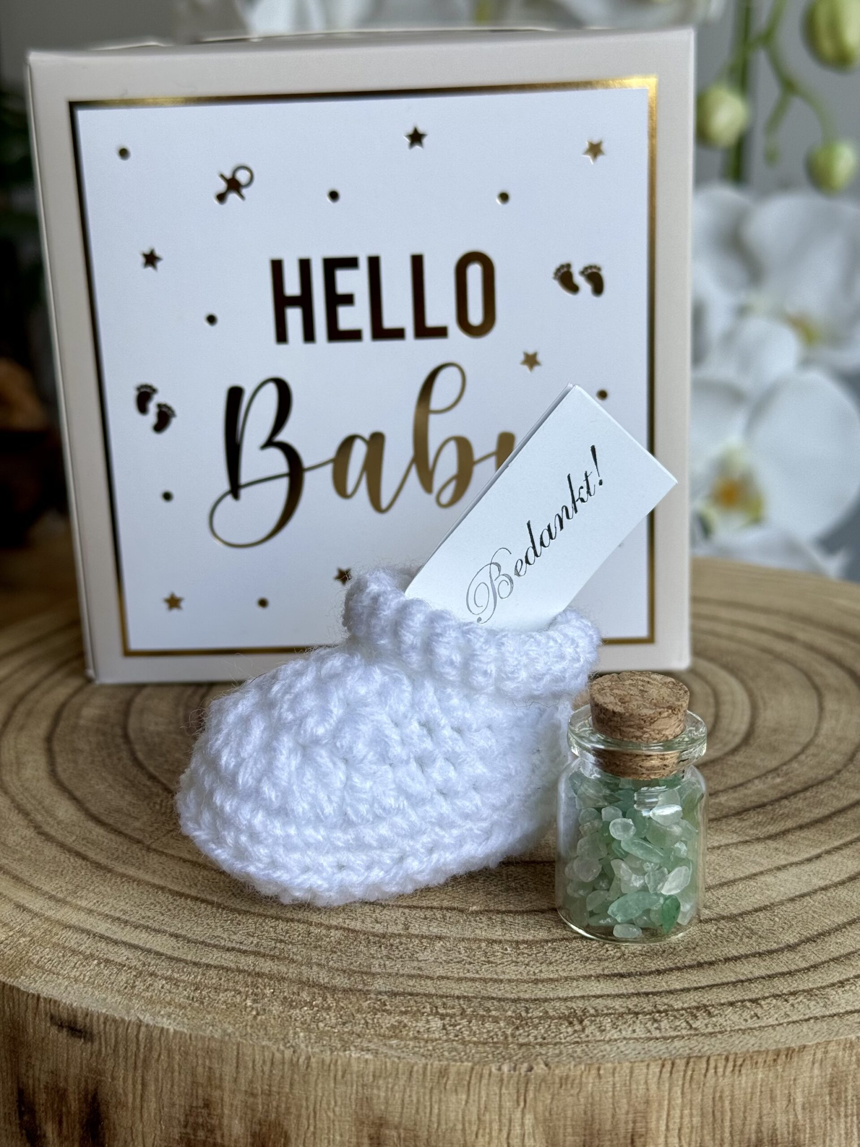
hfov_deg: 30.3
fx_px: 1590
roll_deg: +2.2
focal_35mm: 48
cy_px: 574
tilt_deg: -16.9
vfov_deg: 39.7
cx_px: 430
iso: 64
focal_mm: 6.76
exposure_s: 1/250
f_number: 1.78
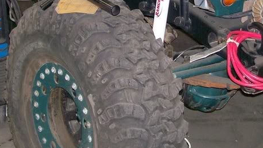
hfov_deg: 24.5
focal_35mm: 87
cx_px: 129
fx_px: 607
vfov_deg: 13.7
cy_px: 6
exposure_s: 1/64
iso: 140
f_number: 2.7
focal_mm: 6
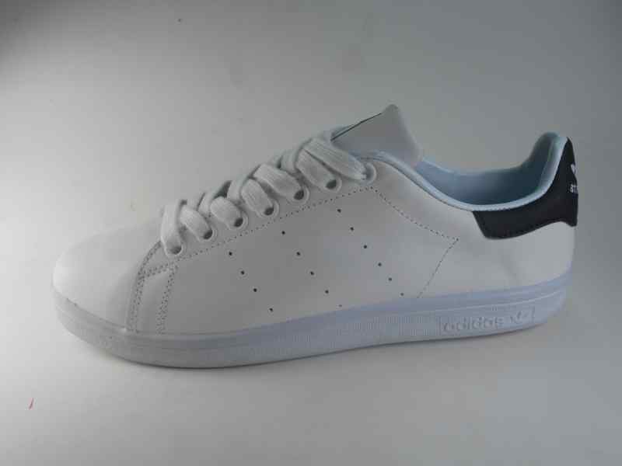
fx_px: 611
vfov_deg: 41.8
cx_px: 311
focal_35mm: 34
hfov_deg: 54.0
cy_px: 233
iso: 80
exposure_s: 1/320
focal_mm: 6
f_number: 3.9
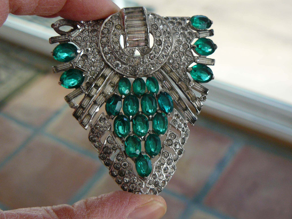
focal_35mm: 62
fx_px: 523
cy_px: 110
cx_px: 146
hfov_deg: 31.2
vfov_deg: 23.7
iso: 100
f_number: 2.8
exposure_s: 1/80
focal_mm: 6.9
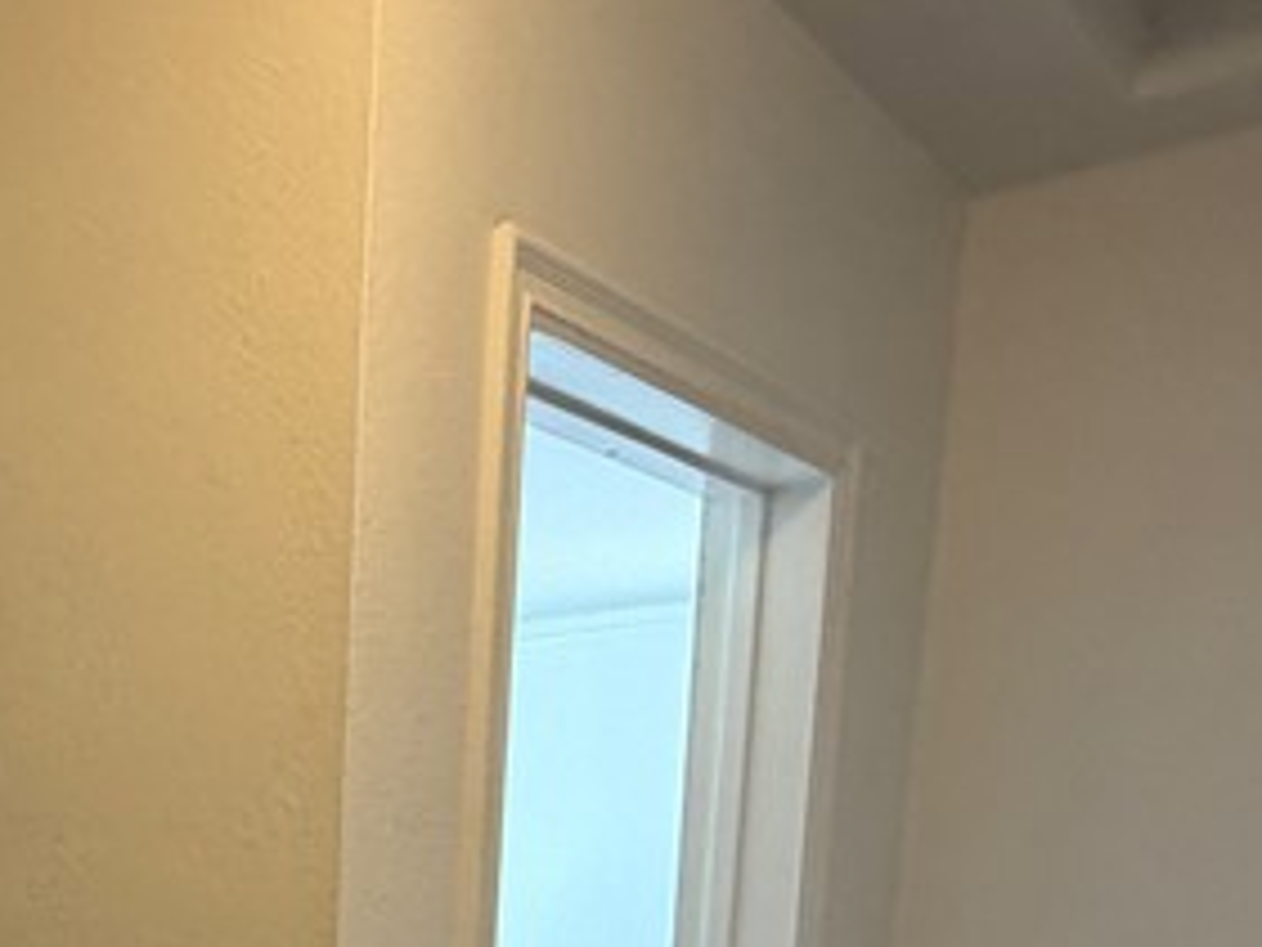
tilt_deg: -12.2
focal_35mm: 51
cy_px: 1315
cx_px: -81
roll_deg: +0.7
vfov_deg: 24.1
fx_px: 1860
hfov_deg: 33.3
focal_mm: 2.22
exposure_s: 1/102
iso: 320
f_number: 2.2
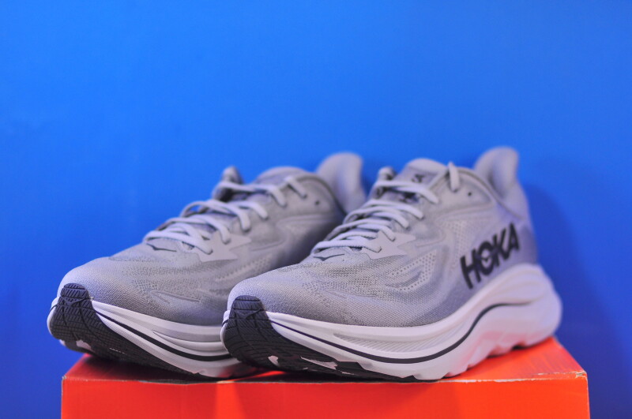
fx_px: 1315
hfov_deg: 27.0
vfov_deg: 18.1
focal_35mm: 75
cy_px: 210
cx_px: 316
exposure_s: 1/320
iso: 250
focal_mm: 50
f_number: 2.2
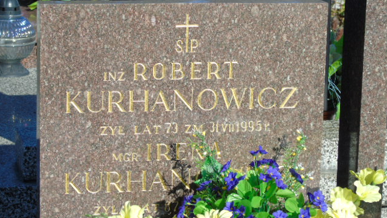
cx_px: 193
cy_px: 126
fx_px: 1221
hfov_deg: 18.0
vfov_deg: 10.2
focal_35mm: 119
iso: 80
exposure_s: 1/500
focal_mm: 19
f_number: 4.4
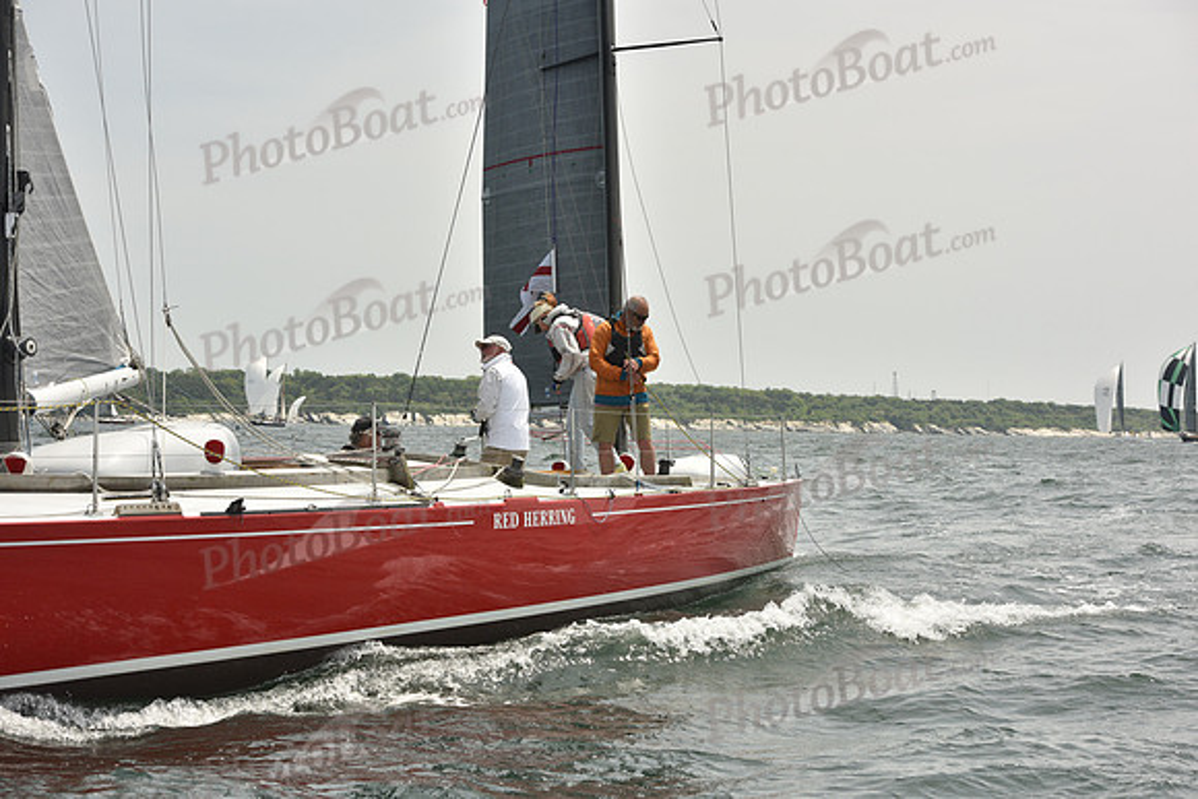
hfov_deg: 28.8
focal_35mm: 70
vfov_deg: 19.5
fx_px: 2330
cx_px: 599
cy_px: 400
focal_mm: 70
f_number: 9
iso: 400
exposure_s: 1/1600
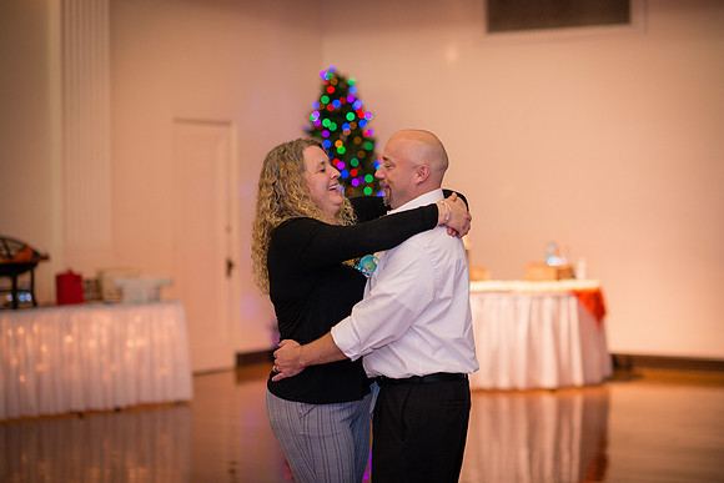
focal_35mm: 85
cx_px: 362
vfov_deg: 16.1
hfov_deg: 23.9
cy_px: 242
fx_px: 1710
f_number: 2.2
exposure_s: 1/125
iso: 640
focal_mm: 85
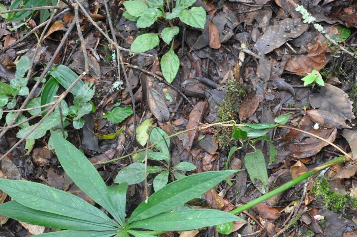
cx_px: 193
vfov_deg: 19.7
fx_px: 673
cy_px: 200
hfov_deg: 29.7
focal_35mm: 68
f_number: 5.6
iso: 320
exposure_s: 1/30
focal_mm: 26
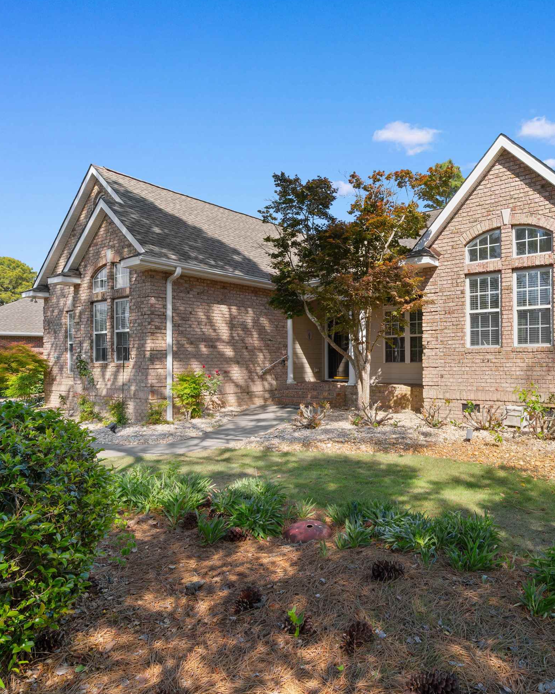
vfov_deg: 75.0
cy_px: 352
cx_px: 365
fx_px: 452
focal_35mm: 22
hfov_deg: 61.8
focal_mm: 10
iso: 100
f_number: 4.5
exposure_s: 1/80
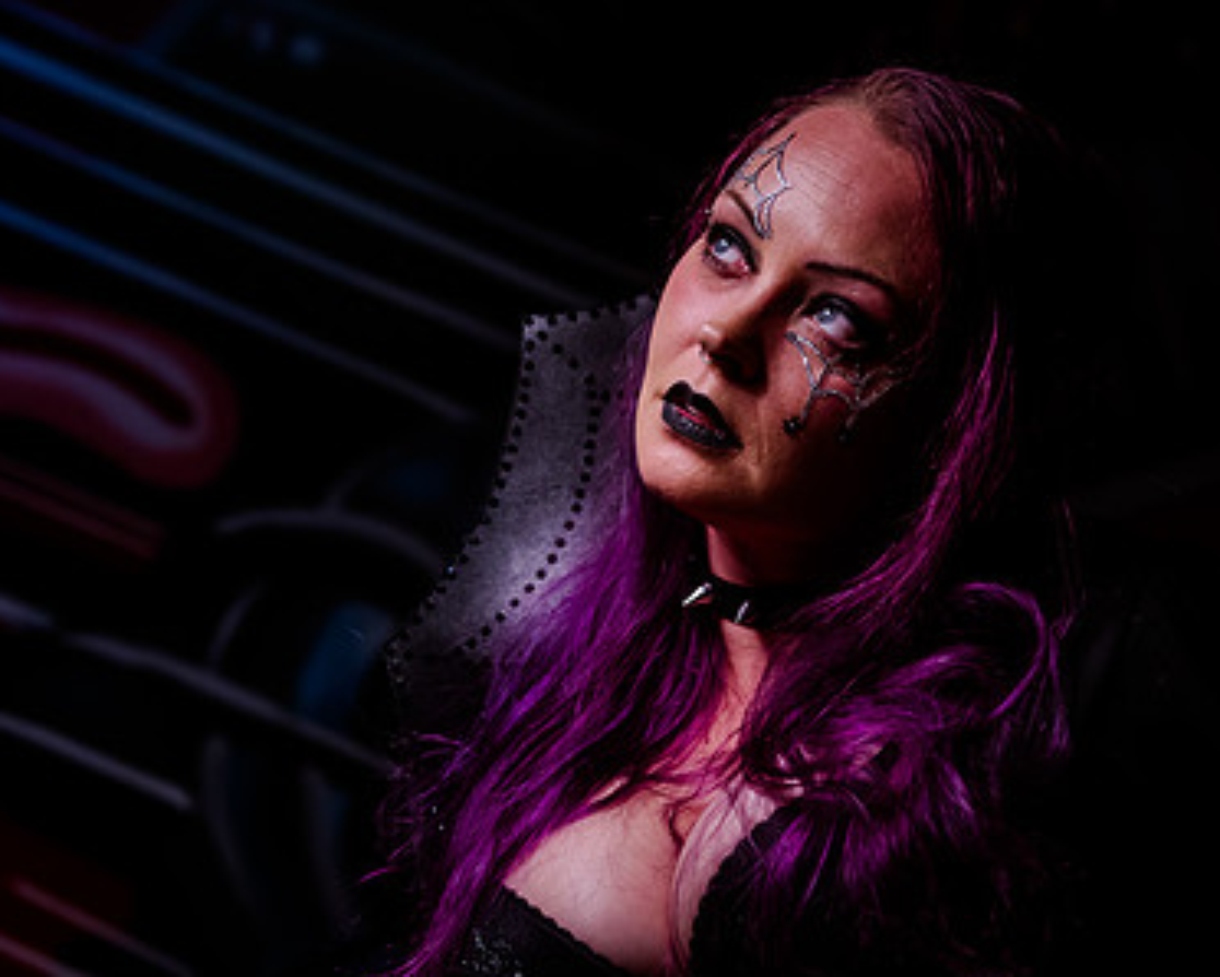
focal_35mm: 102
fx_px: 3685
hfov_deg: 18.8
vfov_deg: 15.1
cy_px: 406
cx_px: 564
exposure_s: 1/400
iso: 2000
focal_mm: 65
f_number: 4
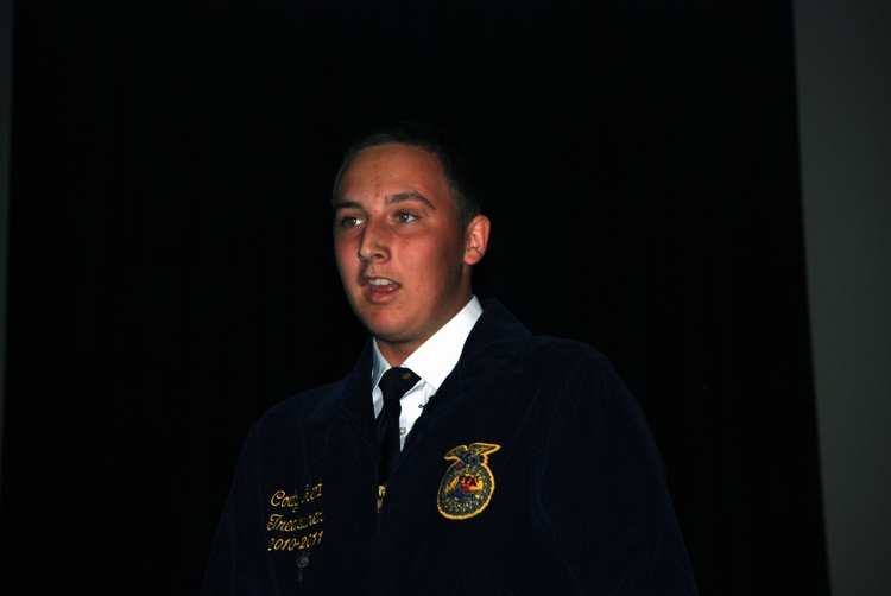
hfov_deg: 10.1
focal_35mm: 202
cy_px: 298
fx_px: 5018
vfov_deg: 6.8
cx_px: 446
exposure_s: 1/60
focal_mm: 135
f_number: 5.6
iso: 220
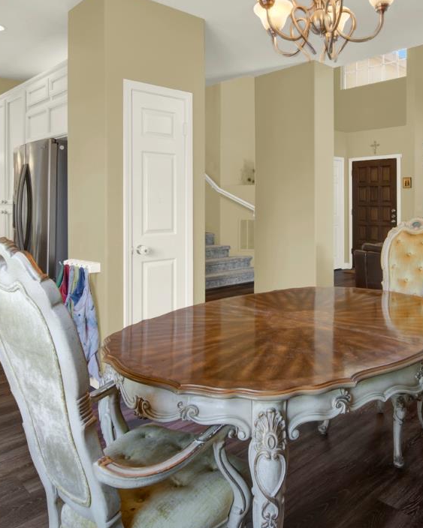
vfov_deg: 61.5
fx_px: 438
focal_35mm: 28
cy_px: 202
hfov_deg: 51.2
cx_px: 252
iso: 100
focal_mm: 14
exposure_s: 1/6
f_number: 14
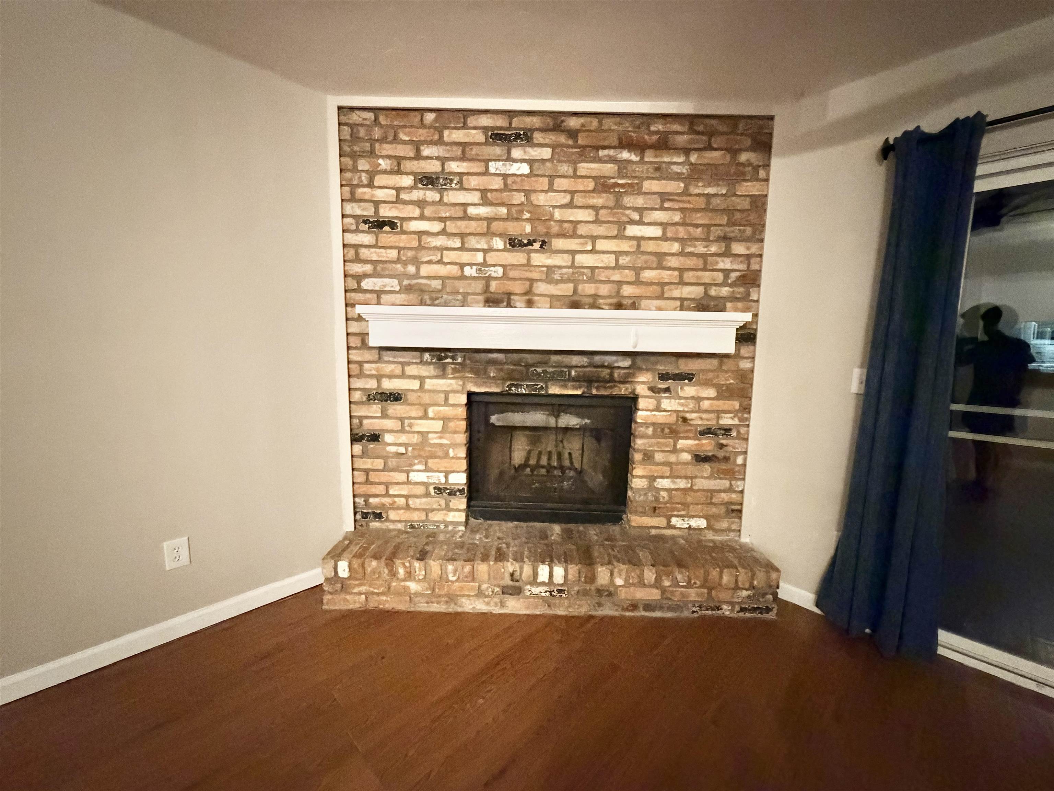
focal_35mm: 14
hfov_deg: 102.1
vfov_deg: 85.7
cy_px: 396
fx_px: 426
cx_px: 527
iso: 1600
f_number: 2.2
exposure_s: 1/30
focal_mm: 2.22
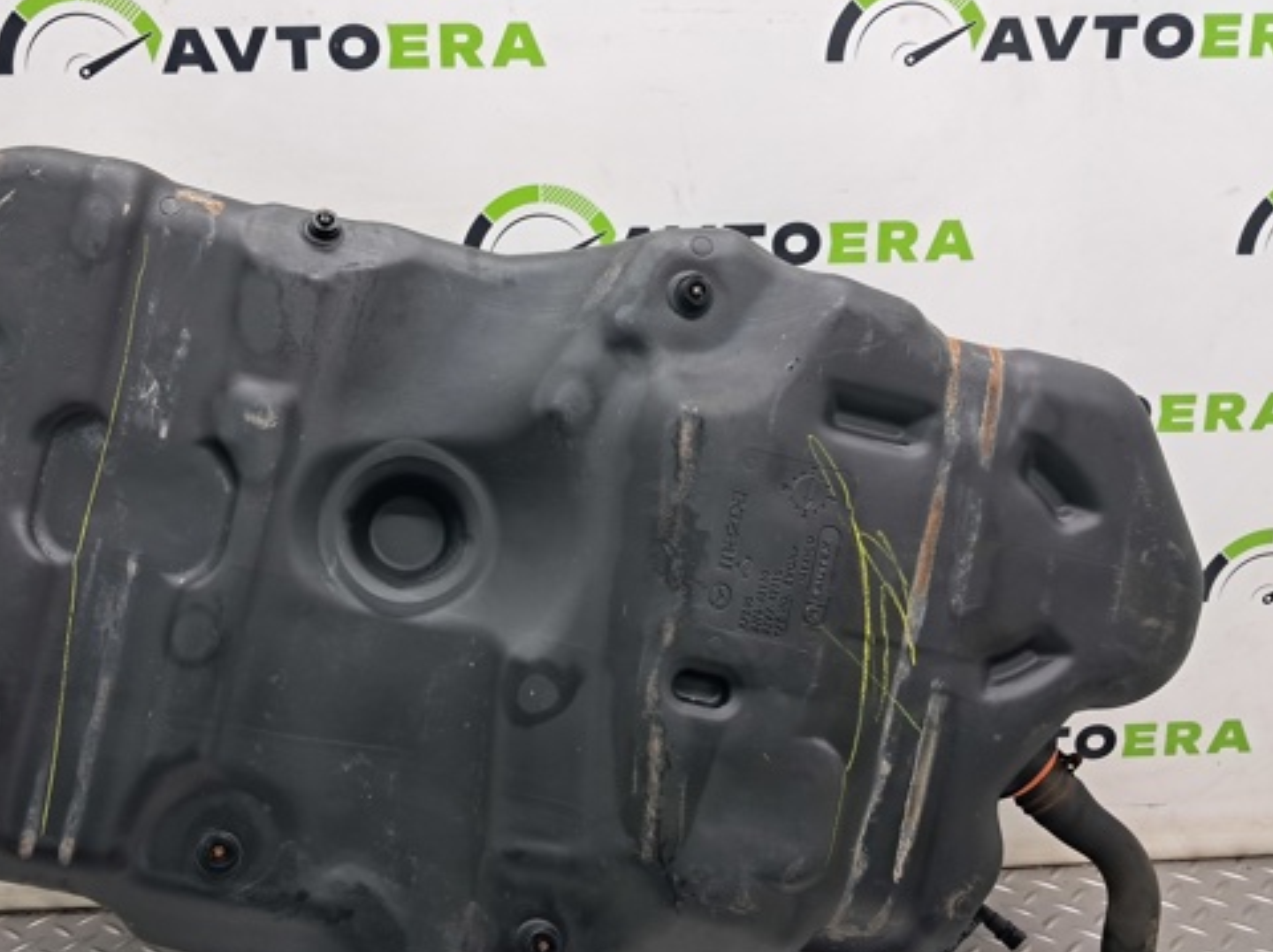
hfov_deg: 51.2
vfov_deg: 39.4
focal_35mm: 36
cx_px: 530
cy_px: 582
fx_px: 1323
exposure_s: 1/50
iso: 125
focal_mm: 4
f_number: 1.8
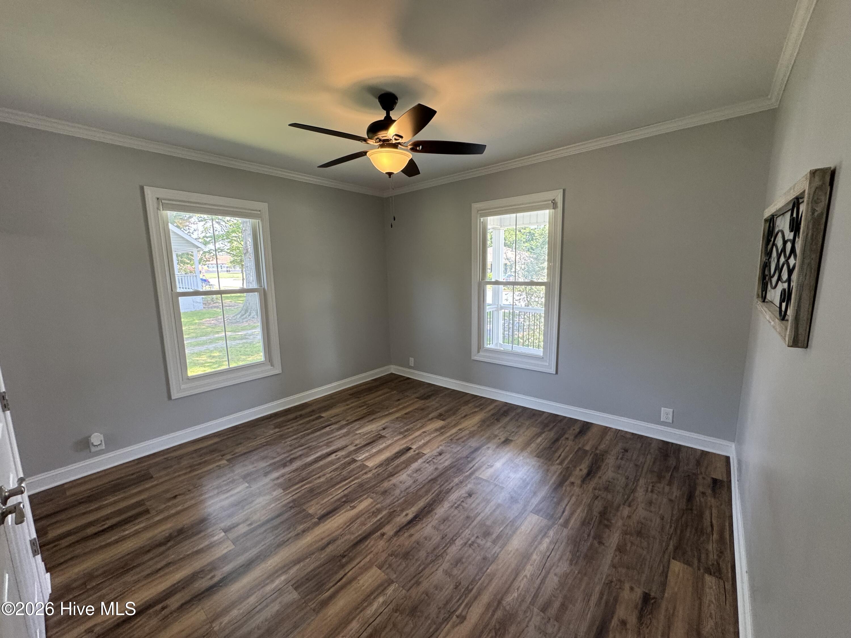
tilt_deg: -9.5
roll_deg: +1.1
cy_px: 319
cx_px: 426
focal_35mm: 14
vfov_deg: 85.7
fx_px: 344
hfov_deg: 102.1
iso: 200
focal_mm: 2.22
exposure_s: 1/120
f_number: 2.2
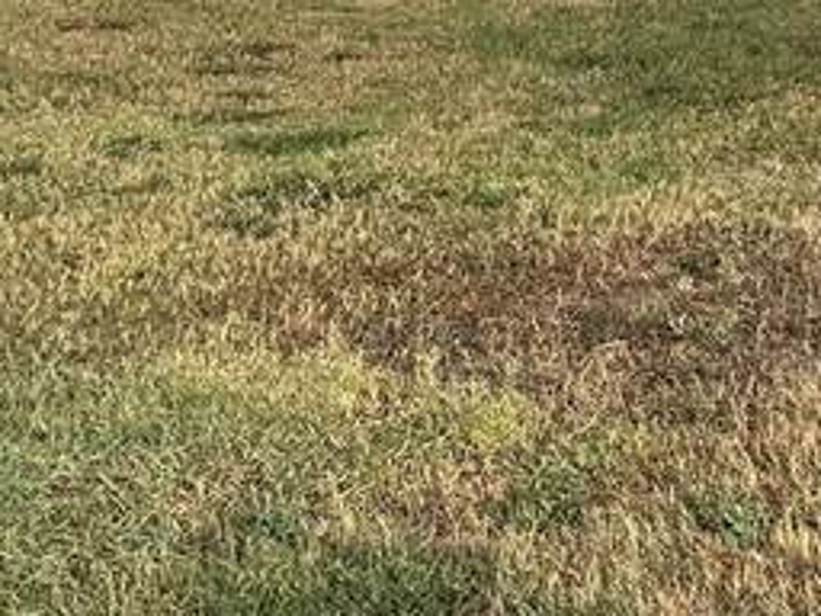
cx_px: 1045
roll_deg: -0.1
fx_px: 2846
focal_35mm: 120
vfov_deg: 12.0
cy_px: -154
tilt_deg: -5.4
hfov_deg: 15.7
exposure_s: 1/2801
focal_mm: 6.76
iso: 80
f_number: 1.78
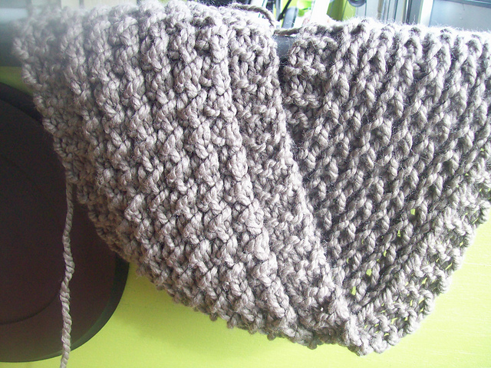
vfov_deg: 39.7
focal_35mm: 36
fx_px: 511
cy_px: 184
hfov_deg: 51.4
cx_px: 246
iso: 160
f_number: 2.7
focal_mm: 6
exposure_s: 1/30.2
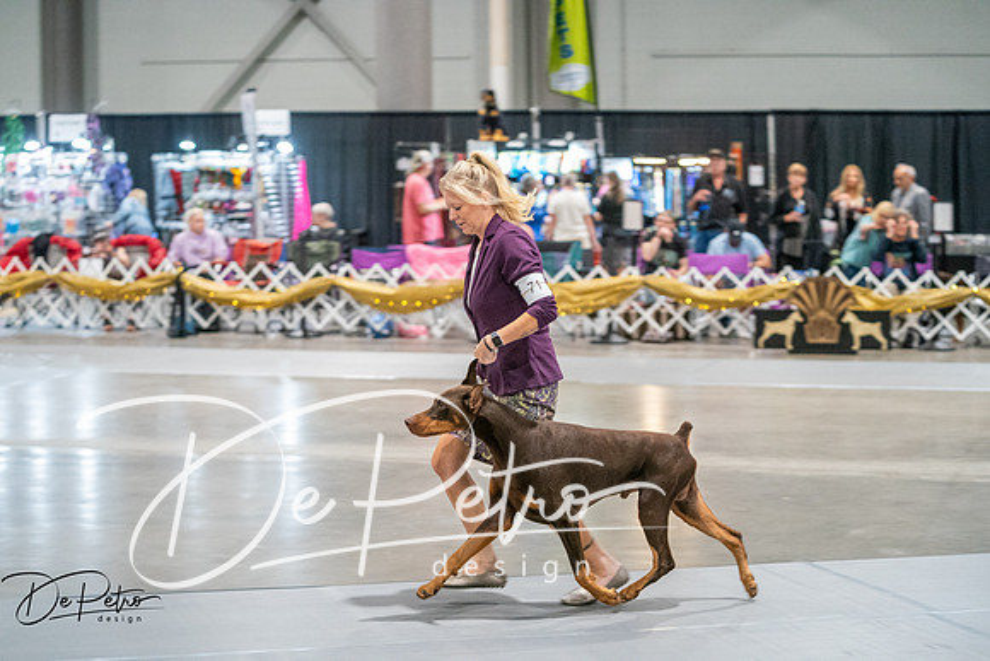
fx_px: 2310
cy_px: 330
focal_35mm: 84
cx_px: 495
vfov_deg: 16.3
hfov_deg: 24.2
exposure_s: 1/250
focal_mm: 84
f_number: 2.8
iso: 6400
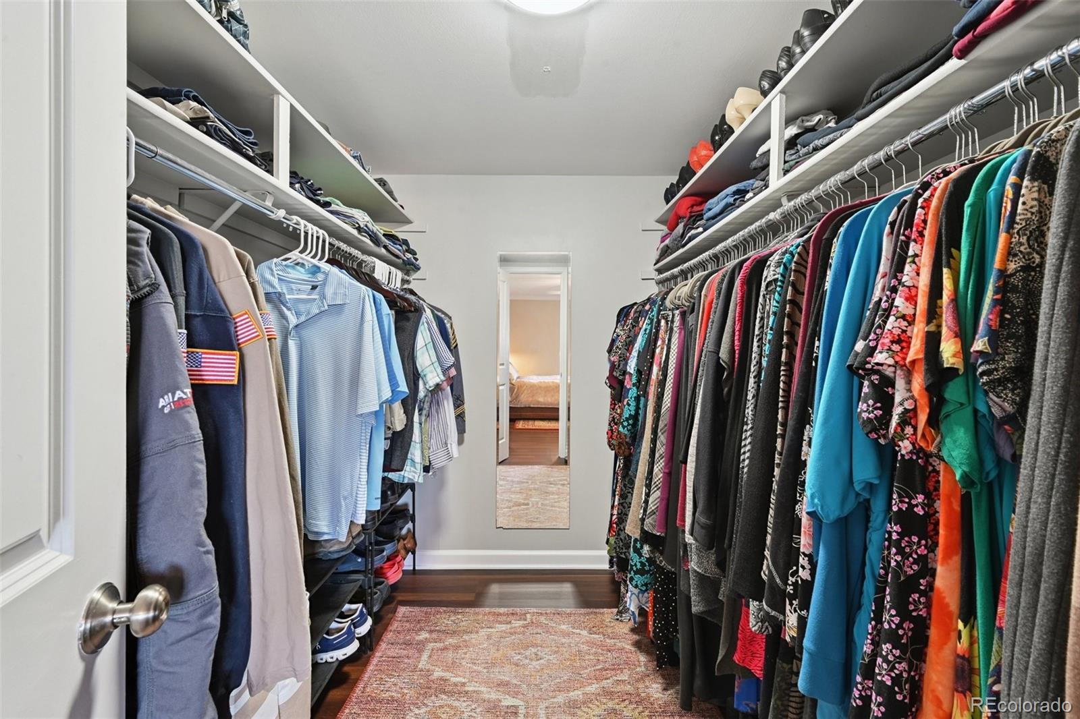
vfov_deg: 75.5
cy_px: 360
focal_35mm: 16
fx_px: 465
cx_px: 540
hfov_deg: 98.6
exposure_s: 1/3.33
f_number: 10
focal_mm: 15.5
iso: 400
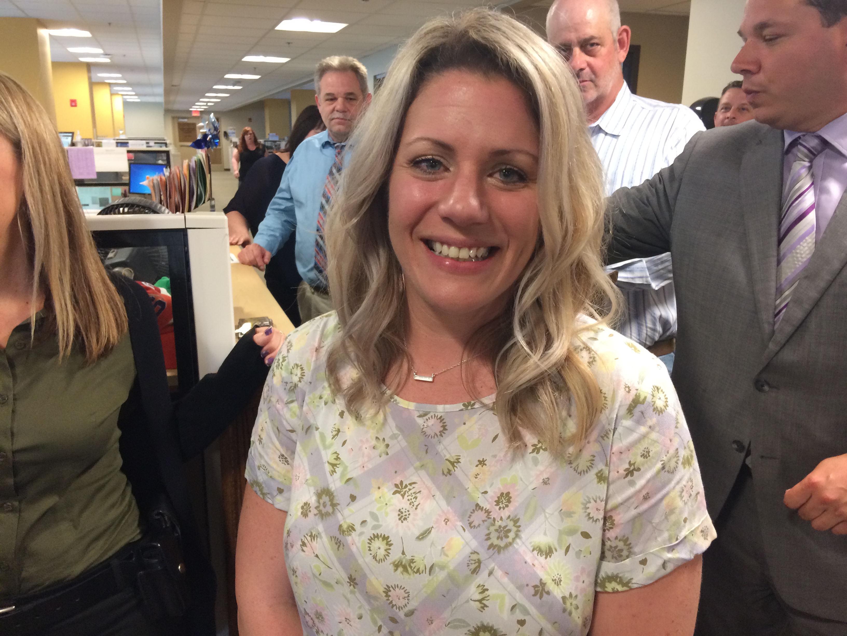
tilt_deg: -15.1
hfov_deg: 61.7
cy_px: 318
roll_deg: -0.5
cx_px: 424
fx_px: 710
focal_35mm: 29
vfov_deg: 48.2
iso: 160
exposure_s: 1/30
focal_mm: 4.15
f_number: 2.2
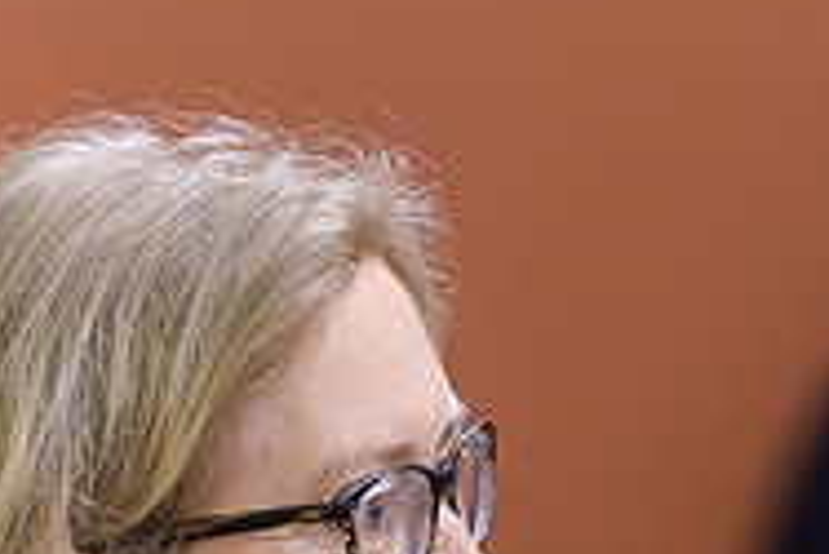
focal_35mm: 868
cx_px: 1037
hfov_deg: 2.4
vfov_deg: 1.6
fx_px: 20003
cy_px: 581
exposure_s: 1/250
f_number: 4
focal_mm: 280
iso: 4000
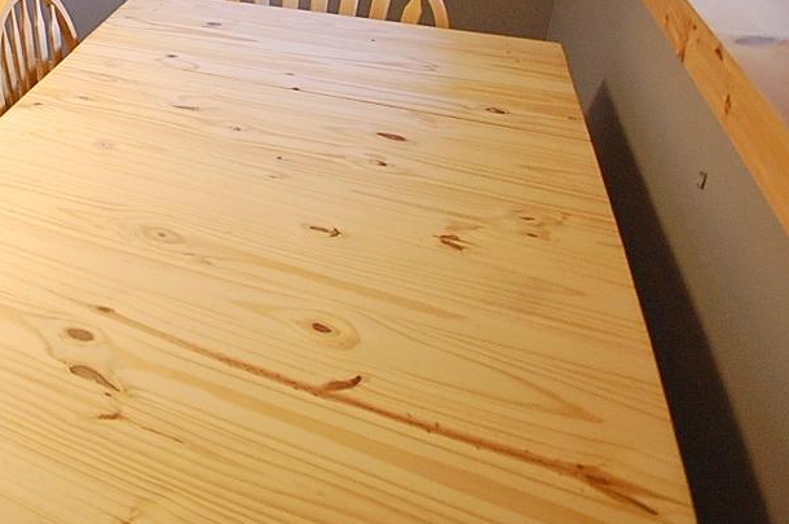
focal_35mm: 37
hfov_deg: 37.5
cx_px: -182
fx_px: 810
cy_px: -18
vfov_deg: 32.5
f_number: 4
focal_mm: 10
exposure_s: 1/15
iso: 800
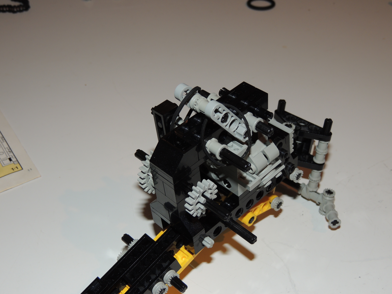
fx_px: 532
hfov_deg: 40.4
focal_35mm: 47
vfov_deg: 30.9
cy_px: 147
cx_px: 196
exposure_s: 1/30
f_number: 3.5
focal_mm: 8.3
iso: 125
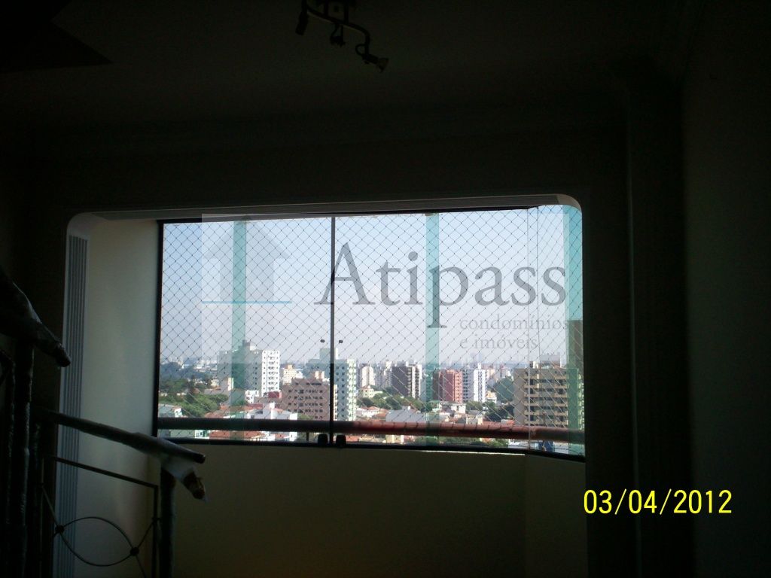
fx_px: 802
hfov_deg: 51.4
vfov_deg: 39.7
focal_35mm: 36
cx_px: 386
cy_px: 289
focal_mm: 6
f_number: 4.5
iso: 100
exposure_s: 1/320
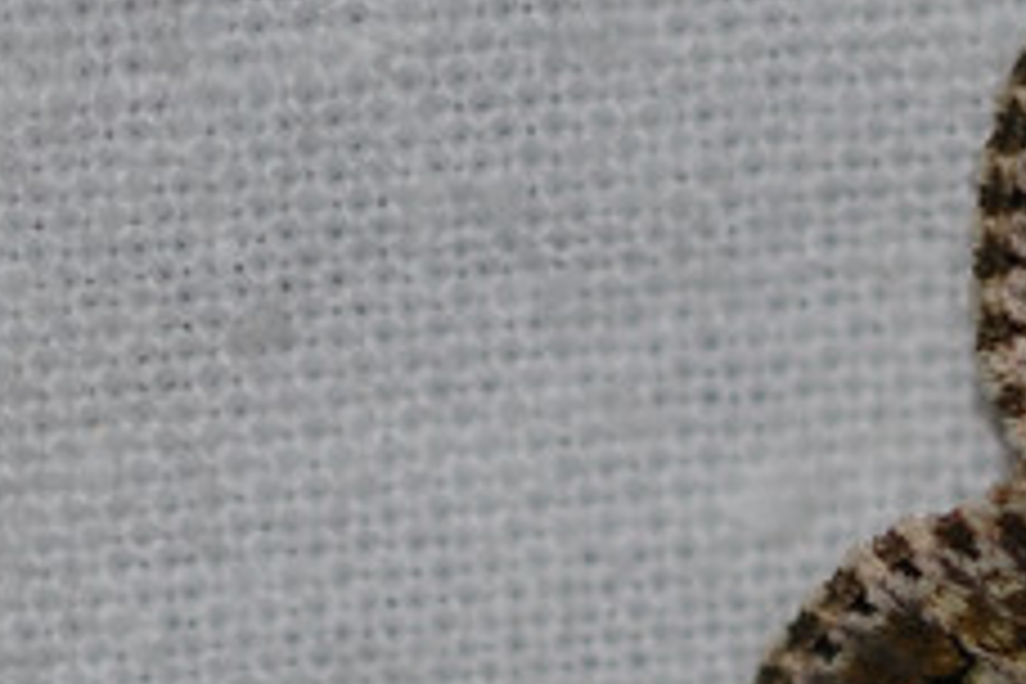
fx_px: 18926
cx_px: 1598
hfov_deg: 3.1
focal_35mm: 664
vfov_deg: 2.1
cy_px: 891
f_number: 4
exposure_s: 1/250
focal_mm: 105
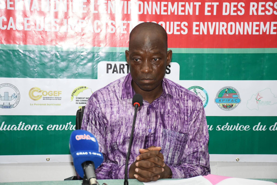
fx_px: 762
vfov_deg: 13.8
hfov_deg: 20.6
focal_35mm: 99
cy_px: 92
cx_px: 138
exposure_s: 1/100
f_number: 6.3
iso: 2500
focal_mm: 66
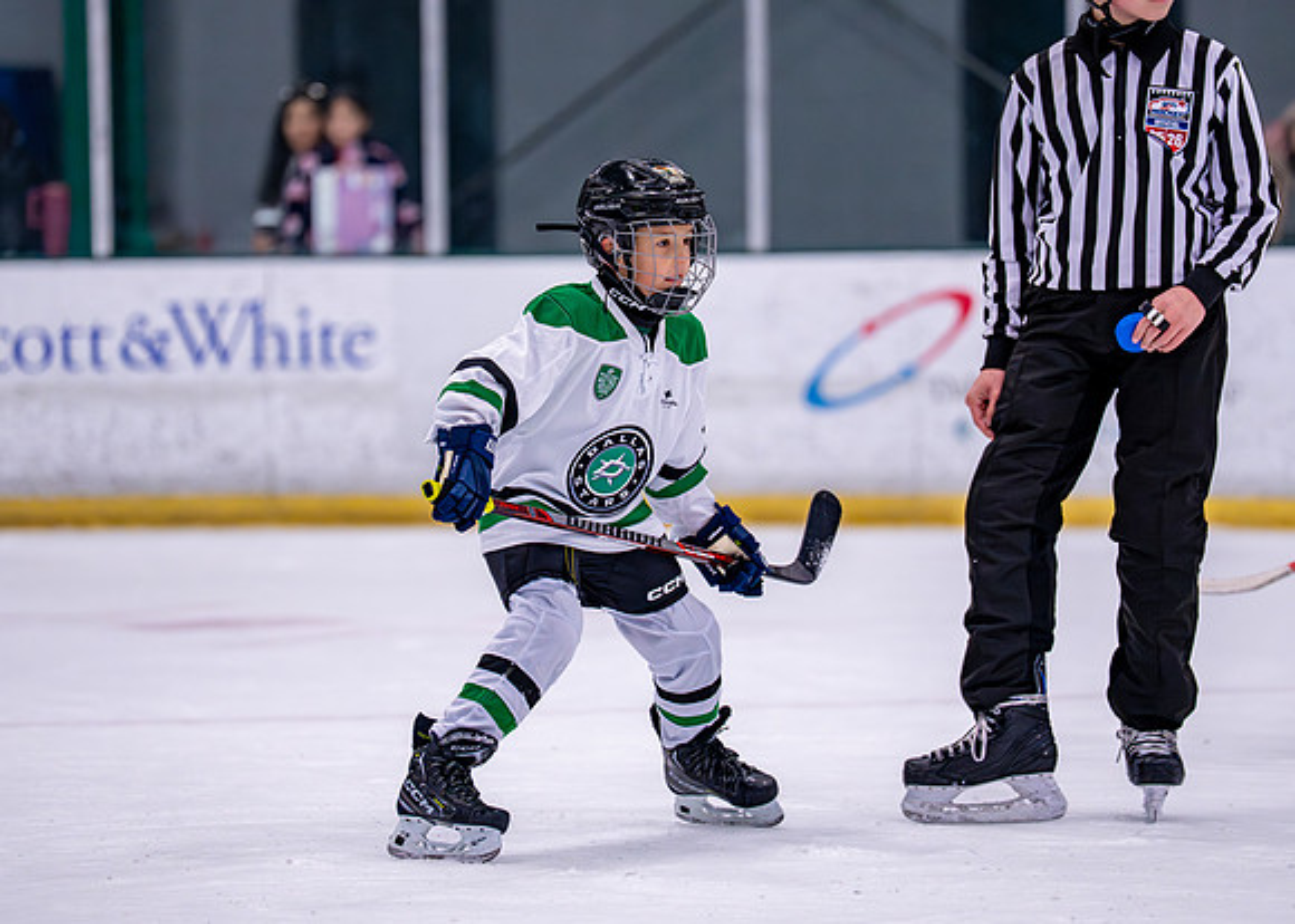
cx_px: 597
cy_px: 414
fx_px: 8284
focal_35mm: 225
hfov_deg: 8.9
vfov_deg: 6.4
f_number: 2.8
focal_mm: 185
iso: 2500
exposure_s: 1/1250
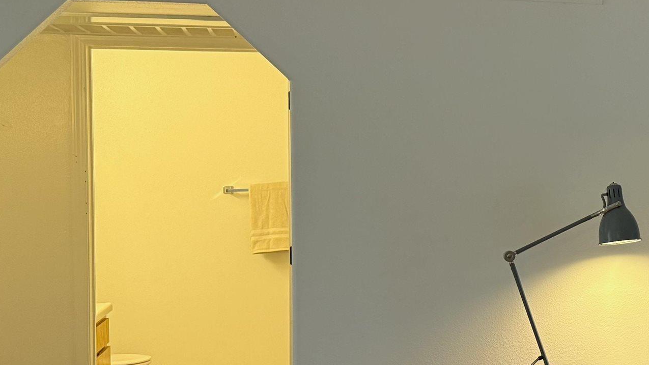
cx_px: 688
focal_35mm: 63
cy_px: 157
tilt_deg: -1.4
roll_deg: -0.4
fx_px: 1084
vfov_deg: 19.1
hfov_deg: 30.3
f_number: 1.78
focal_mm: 6.76
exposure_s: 1/120
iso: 250
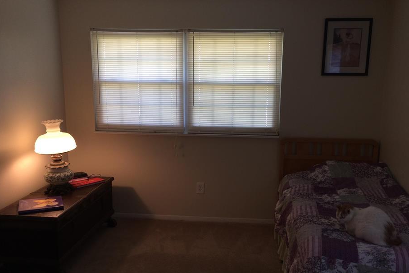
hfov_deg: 55.8
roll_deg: -1.1
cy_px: 149
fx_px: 386
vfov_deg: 38.9
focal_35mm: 34
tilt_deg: -12.4
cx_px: 214
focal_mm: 4.15
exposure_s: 1/44
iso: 32
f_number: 2.2
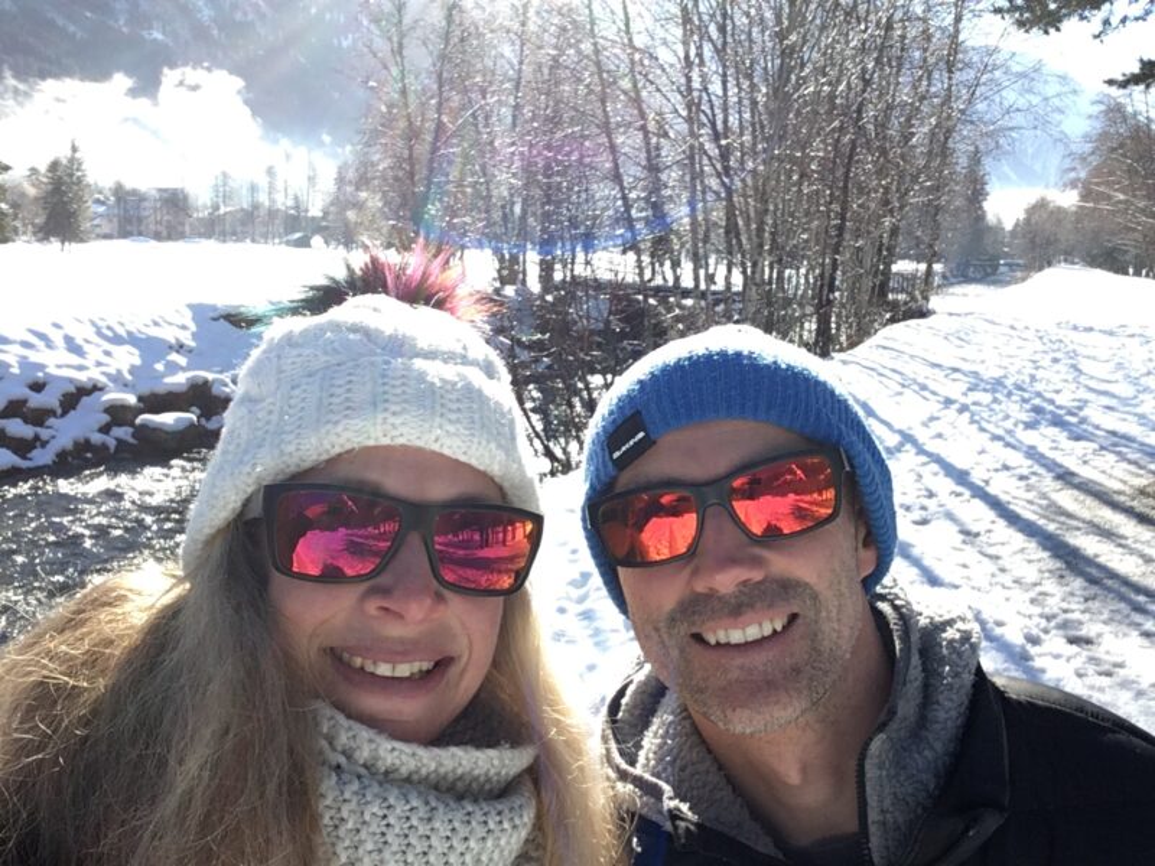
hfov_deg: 58.4
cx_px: 578
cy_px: 433
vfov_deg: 45.4
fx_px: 1034
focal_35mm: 31
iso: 50
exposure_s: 1/671
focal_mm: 2.15
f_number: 2.4
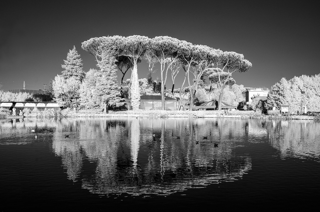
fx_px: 319
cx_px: 160
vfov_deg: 36.7
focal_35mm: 36
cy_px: 106
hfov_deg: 53.2
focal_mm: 24
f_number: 8
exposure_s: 1/200
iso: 100
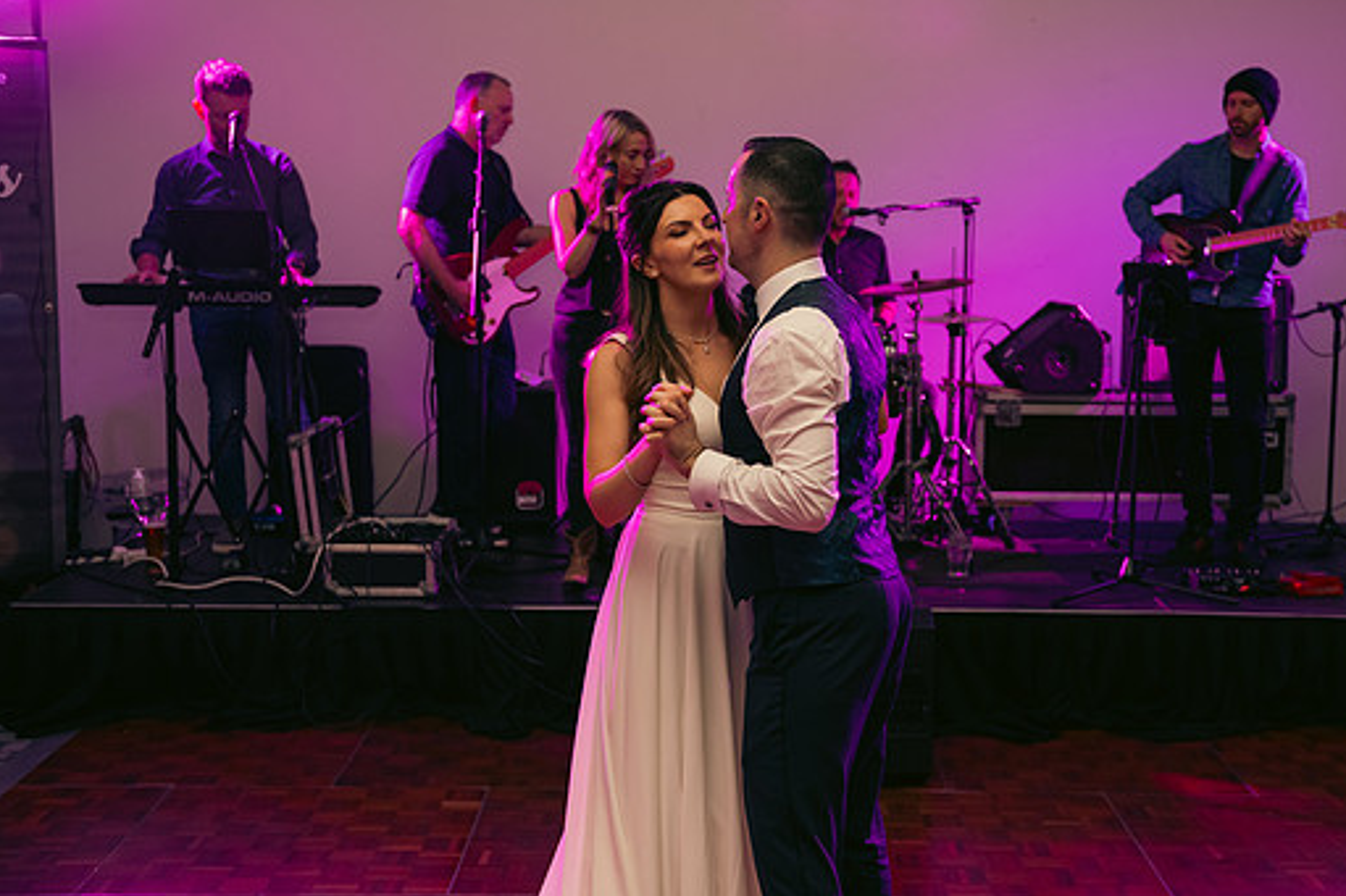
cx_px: 760
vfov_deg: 26.5
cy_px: 461
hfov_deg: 38.8
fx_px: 1906
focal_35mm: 51
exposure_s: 1/160
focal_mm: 45
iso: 1000
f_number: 3.5
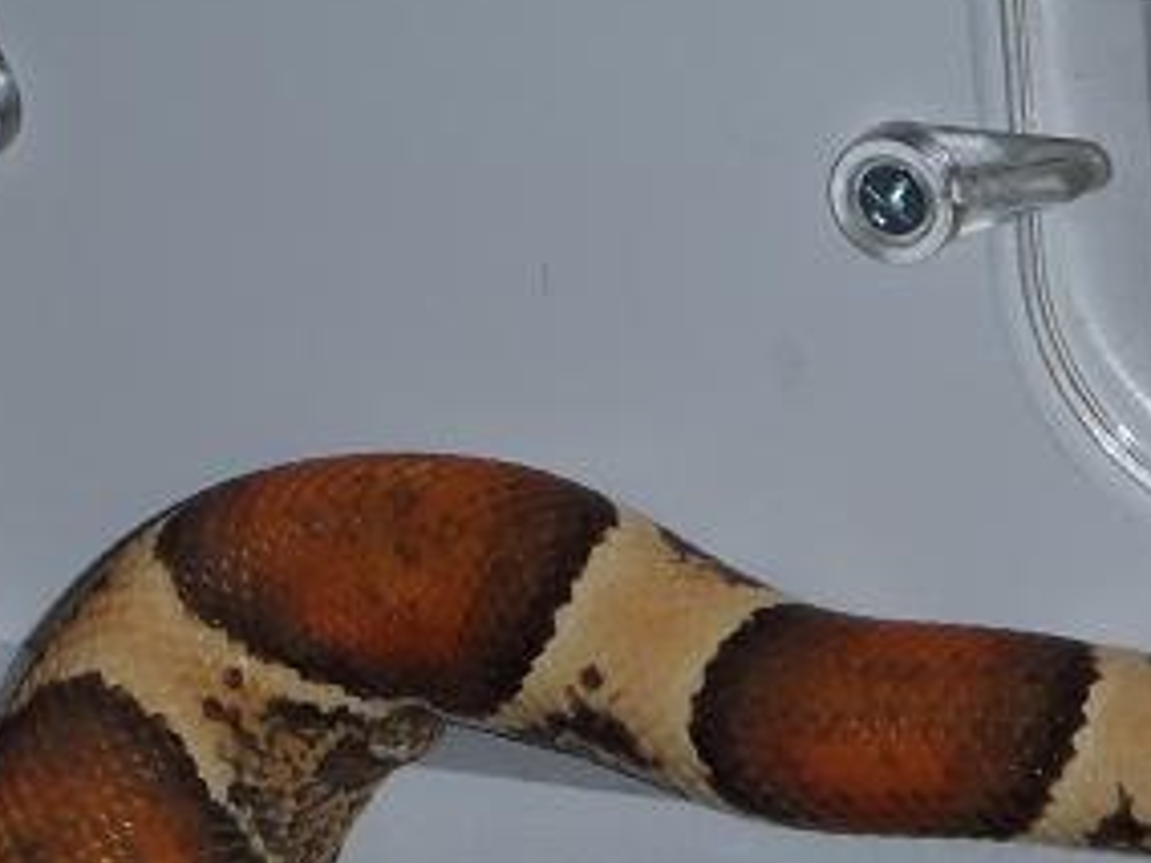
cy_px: 865
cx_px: 632
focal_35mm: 243
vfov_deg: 6.1
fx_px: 8080
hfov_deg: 8.1
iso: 100
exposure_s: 1/80
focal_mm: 16.25
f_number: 4.7
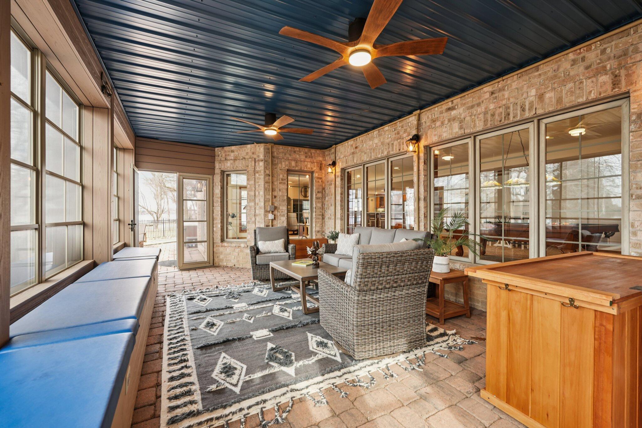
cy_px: 214
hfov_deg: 96.7
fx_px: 285
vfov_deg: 73.7
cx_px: 321
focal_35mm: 16
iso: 320
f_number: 5.6
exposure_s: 1/20
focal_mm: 16
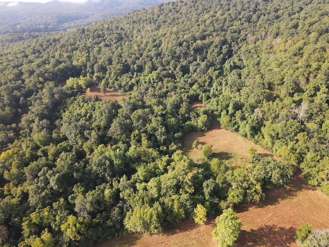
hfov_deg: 71.6
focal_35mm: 24
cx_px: 164
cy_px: 124
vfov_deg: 56.8
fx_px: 228
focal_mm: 4.5
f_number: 2.8
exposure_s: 1/15
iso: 160
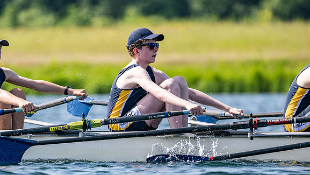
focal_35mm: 631
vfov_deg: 1.9
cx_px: 155
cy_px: 85
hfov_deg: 3.4
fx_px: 5188
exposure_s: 1/2500
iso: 280
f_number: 4.5
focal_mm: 400
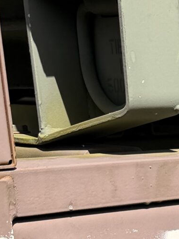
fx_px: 848
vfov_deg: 15.1
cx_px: 449
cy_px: 334
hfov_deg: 10.2
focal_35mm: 123
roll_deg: -0.6
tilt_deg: -17.4
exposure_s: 1/5319
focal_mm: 6.76
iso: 80
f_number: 1.78
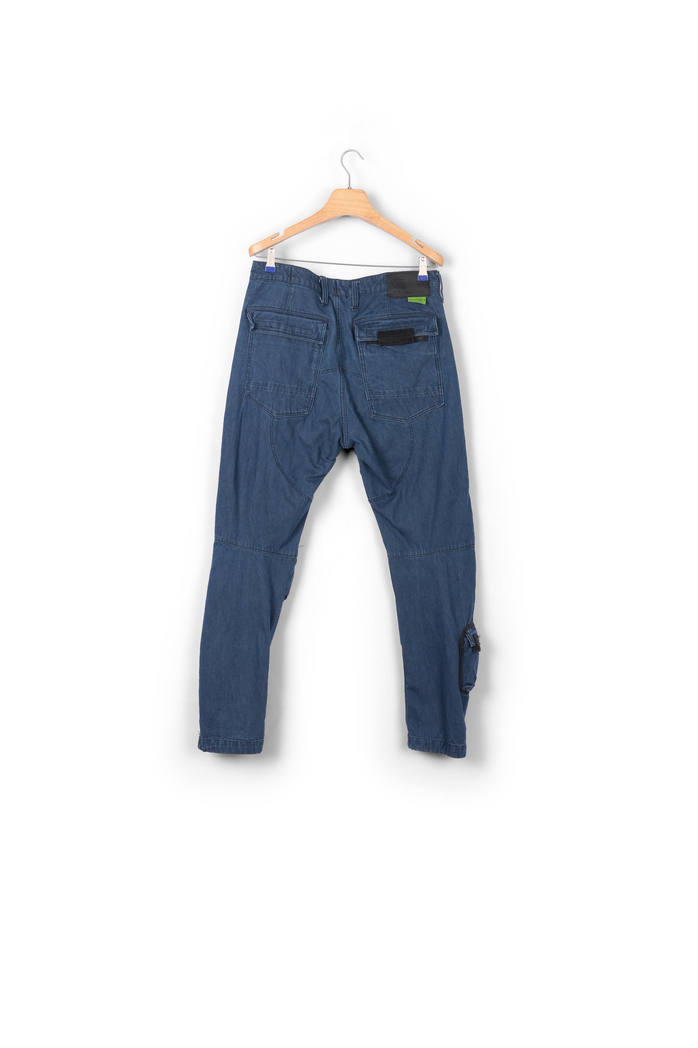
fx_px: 1105
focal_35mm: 38
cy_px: 524
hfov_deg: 35.0
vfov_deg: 50.7
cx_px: 349
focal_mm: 38
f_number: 11
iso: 100
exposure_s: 1/200
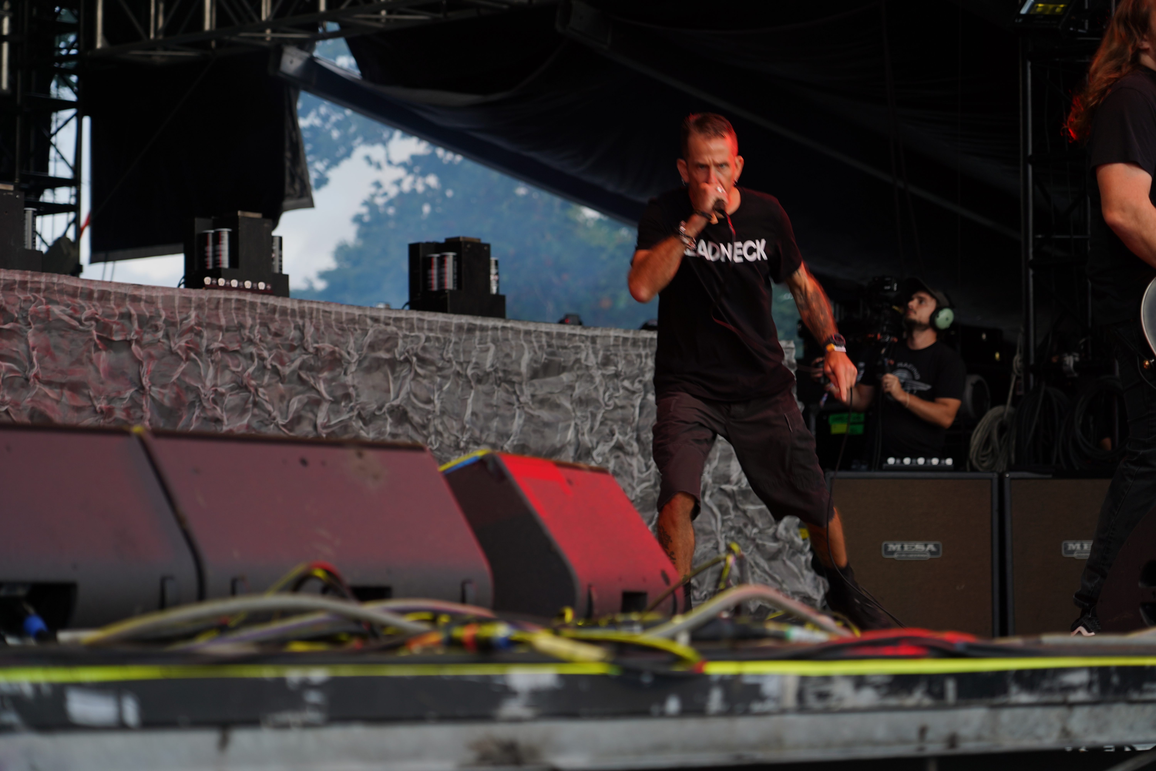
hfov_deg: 19.5
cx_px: 578
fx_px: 3371
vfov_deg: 13.0
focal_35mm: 105
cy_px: 386
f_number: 4
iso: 160
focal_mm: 105
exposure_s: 1/125
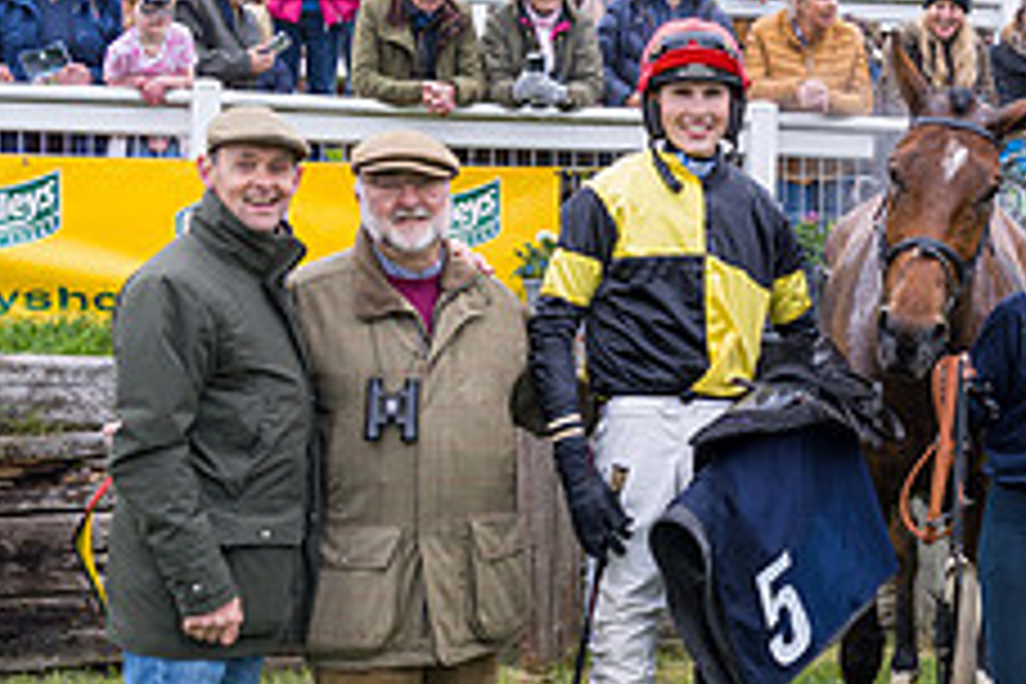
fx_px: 1881
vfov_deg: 20.6
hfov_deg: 29.8
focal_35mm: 66
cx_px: 828
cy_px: 412
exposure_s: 1/400
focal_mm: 26
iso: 250
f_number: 5
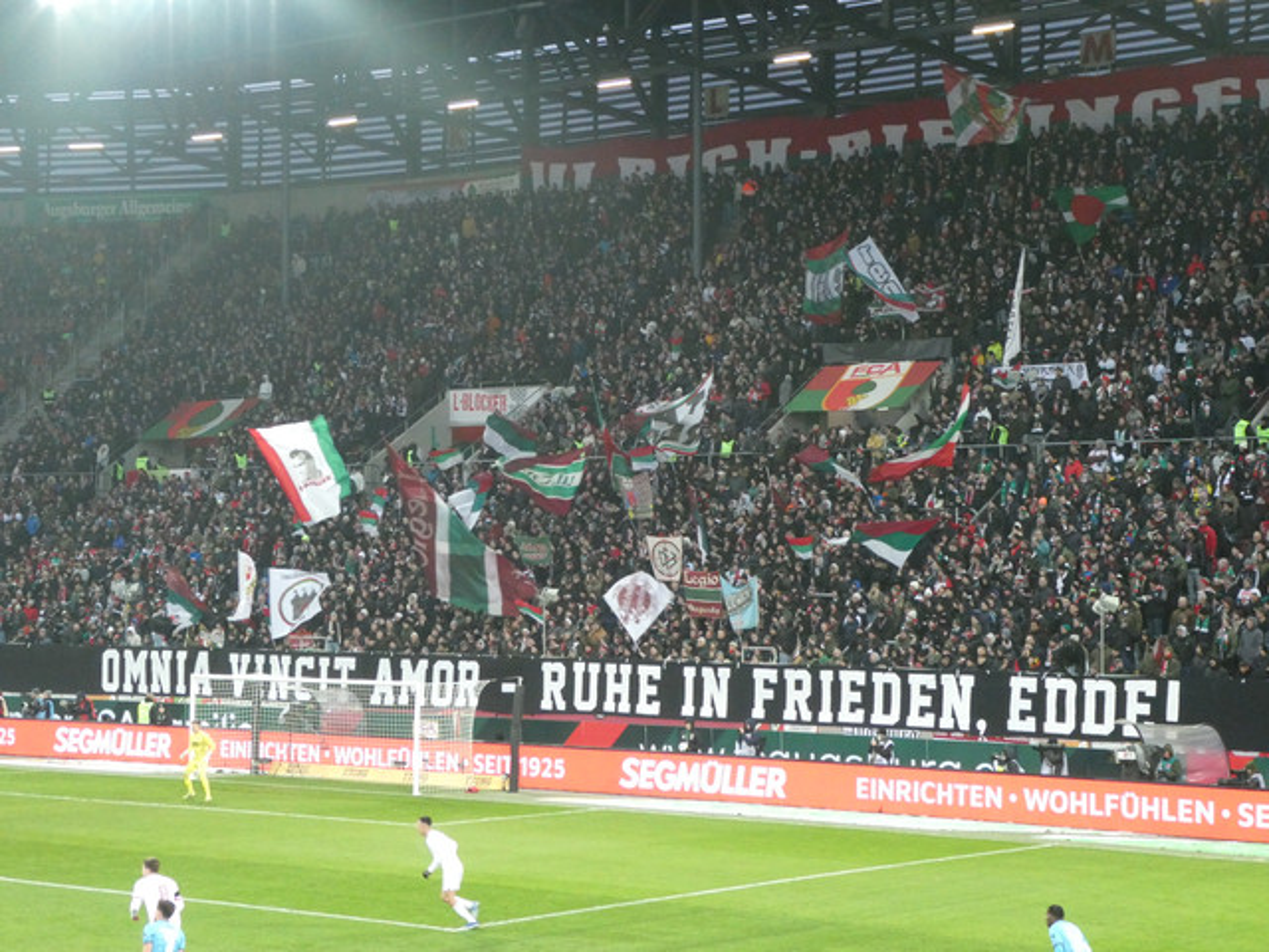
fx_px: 2566
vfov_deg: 21.0
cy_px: 476
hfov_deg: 27.8
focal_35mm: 70
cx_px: 634
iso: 800
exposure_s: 1/80
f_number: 4.5
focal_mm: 12.5
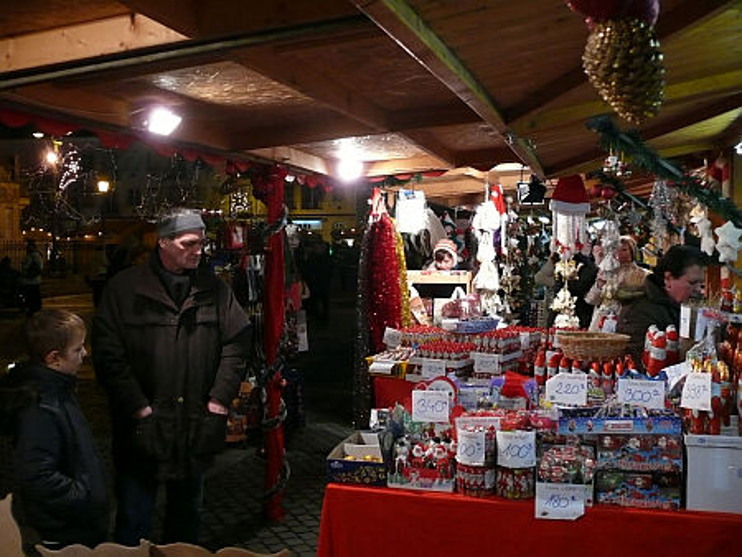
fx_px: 751
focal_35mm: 35
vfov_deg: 40.7
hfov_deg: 52.6
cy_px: 278
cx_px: 371
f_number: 2.8
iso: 400
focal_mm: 7.4
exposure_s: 1/50
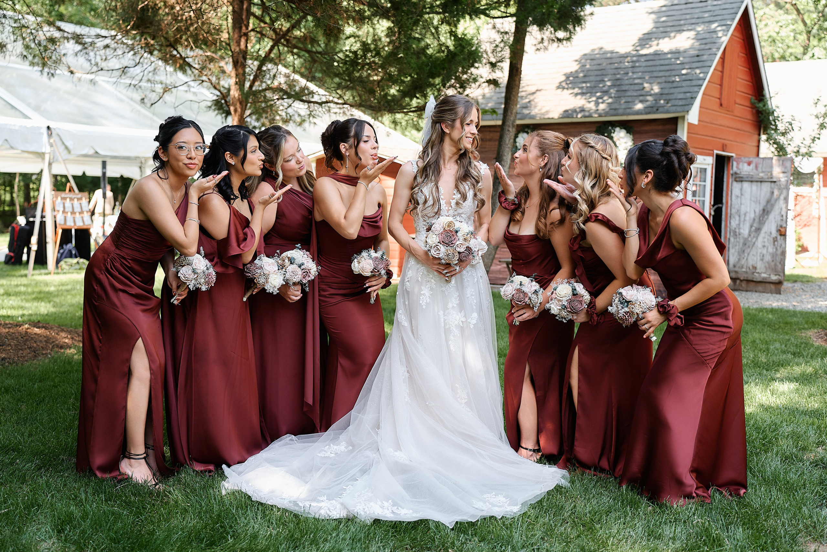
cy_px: 276
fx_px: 942
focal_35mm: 41
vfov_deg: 32.6
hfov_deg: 47.4
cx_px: 414
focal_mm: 41
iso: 500
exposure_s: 1/400
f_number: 2.8
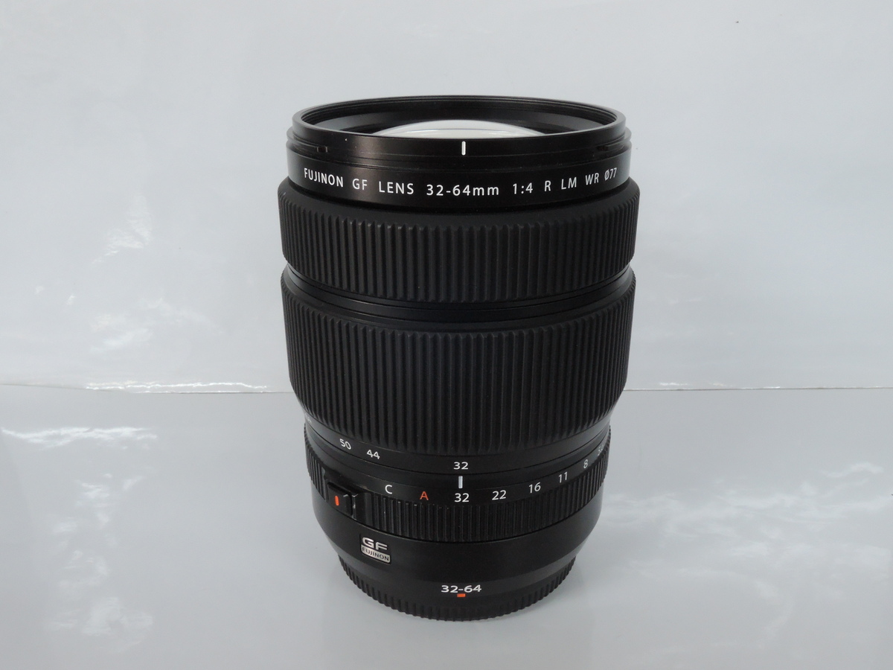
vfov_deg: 45.4
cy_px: 335
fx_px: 800
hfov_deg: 58.4
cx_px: 446
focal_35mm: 31
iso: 800
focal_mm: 6.6
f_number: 8
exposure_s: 1/25
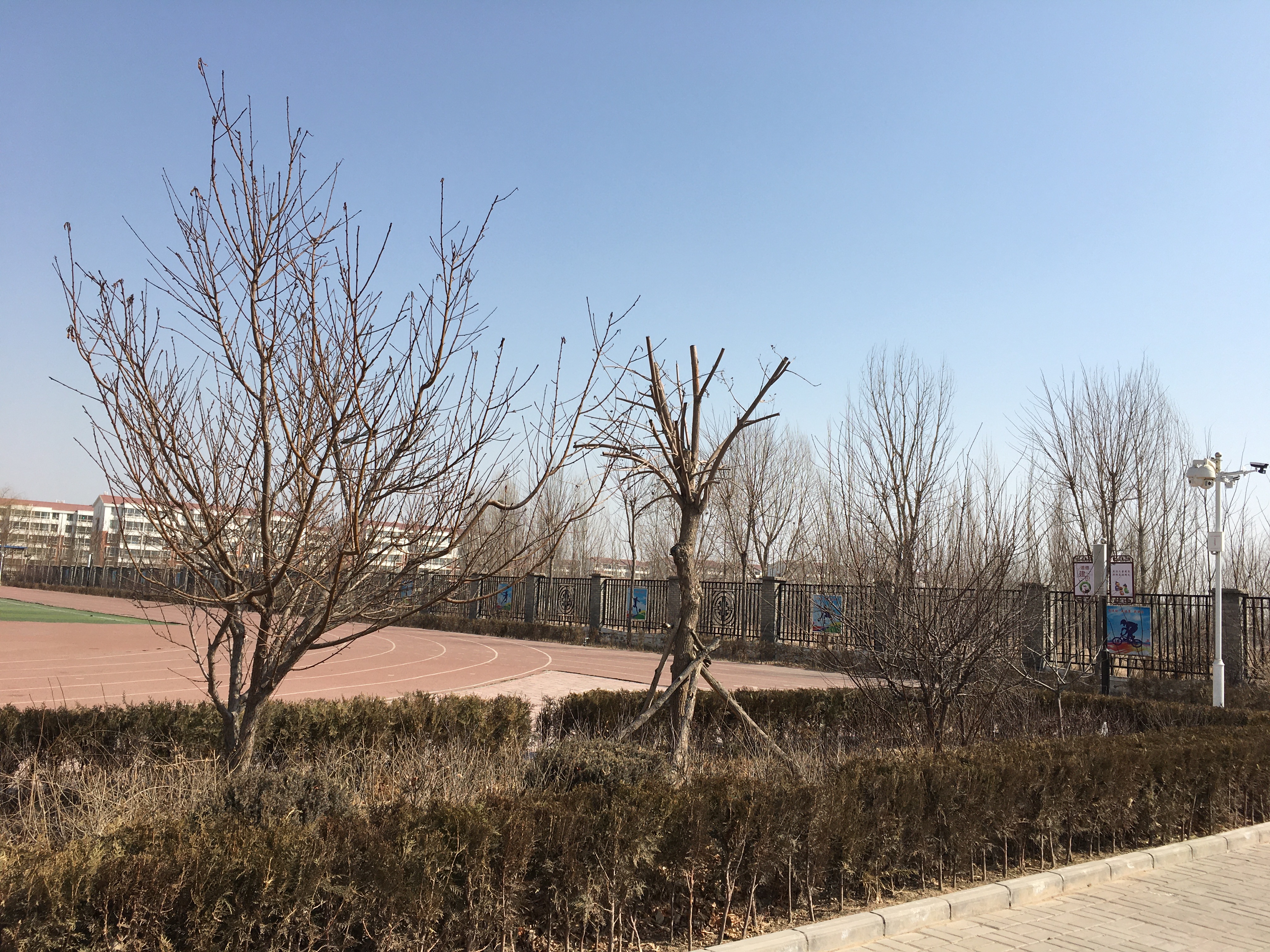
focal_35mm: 29
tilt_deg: +7.0
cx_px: 635
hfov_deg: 61.7
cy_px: 476
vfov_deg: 48.2
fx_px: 1064
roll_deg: -2.0
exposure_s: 1/1832
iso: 25
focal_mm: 4.15
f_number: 2.2
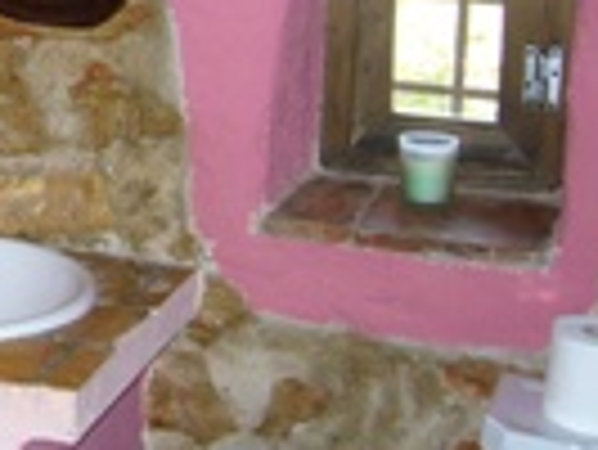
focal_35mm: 105
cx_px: -211
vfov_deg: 13.8
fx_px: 1816
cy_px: -54
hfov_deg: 17.4
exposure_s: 1/60
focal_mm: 5.8
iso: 200
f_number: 2.8
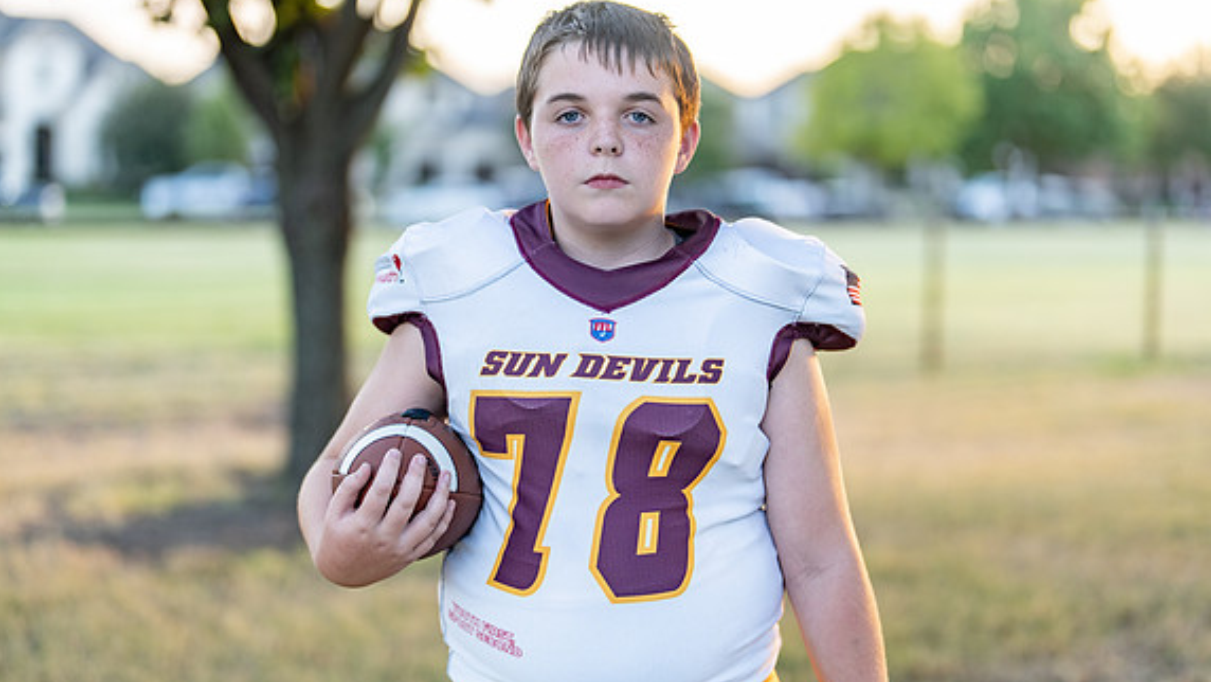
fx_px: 1991
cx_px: 630
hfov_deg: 33.8
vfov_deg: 19.4
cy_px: 331
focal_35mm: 62
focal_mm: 50
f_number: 1.2
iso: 160
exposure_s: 1/500
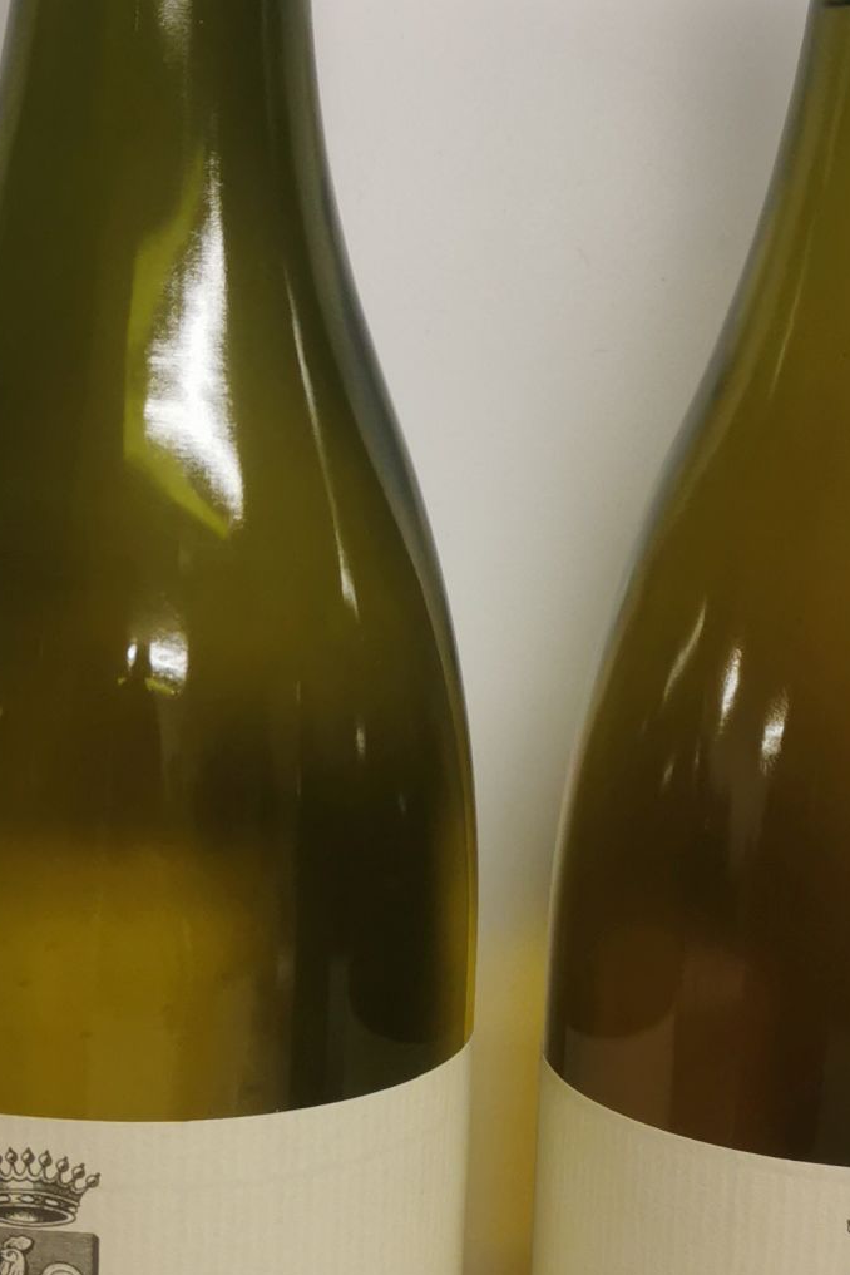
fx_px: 2444
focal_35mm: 69
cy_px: 683
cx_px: 496
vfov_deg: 29.2
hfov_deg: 19.7
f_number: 1.8
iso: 125
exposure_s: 1/100
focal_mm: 5.58
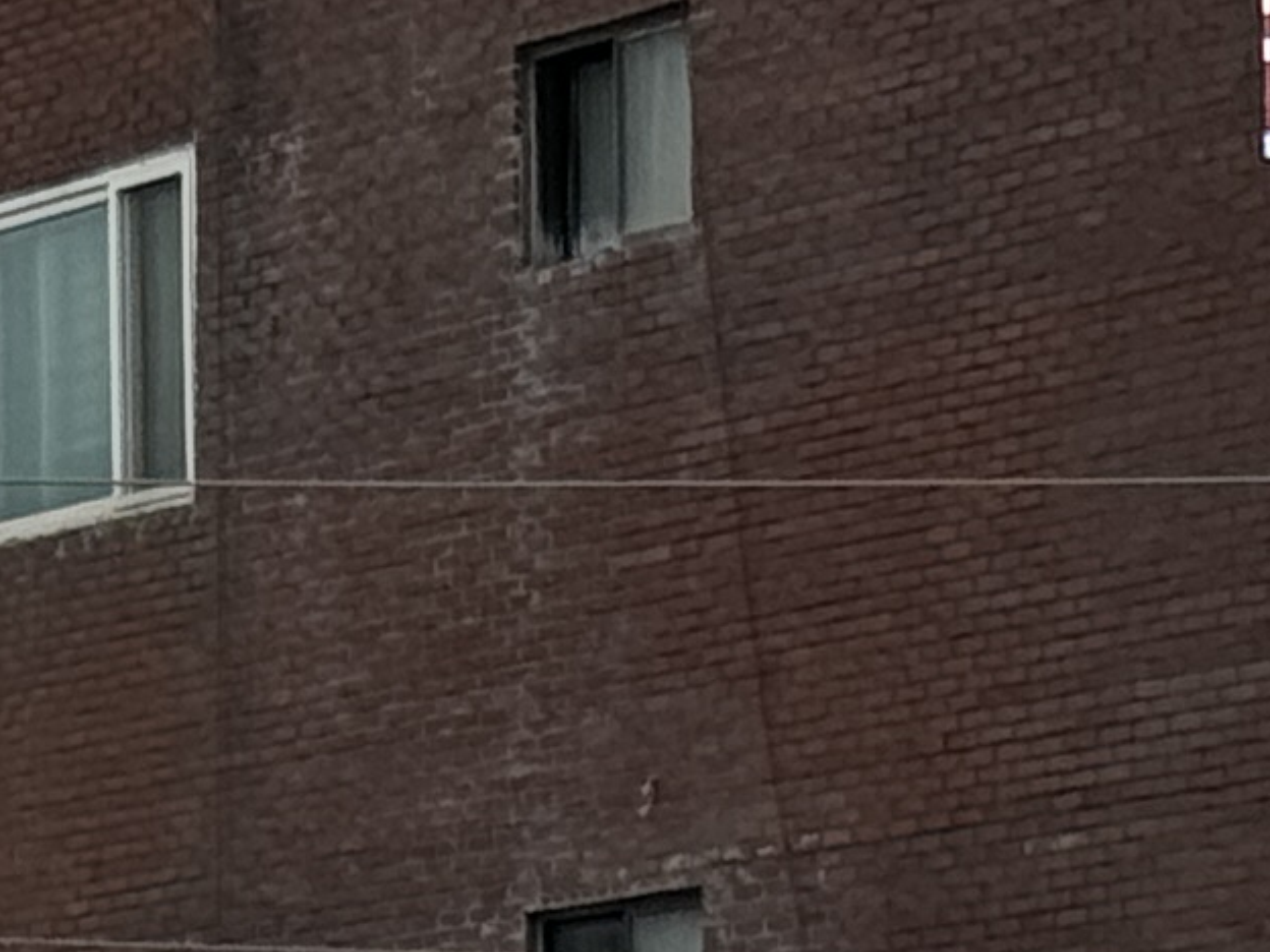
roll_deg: -1.0
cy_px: 370
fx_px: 11373
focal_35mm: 310
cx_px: -2137
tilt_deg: +8.7
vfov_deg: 4.8
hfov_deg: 6.0
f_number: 1.78
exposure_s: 1/3257
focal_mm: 6.76
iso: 64
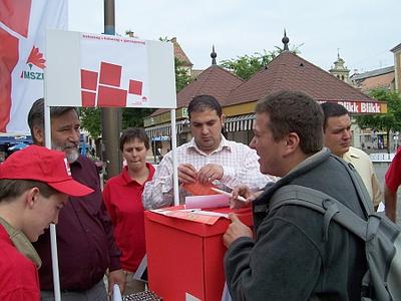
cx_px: 200
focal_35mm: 34
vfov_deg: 41.8
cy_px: 150
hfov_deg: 54.0
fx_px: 394
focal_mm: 5.6
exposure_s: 1/350
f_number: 5.6
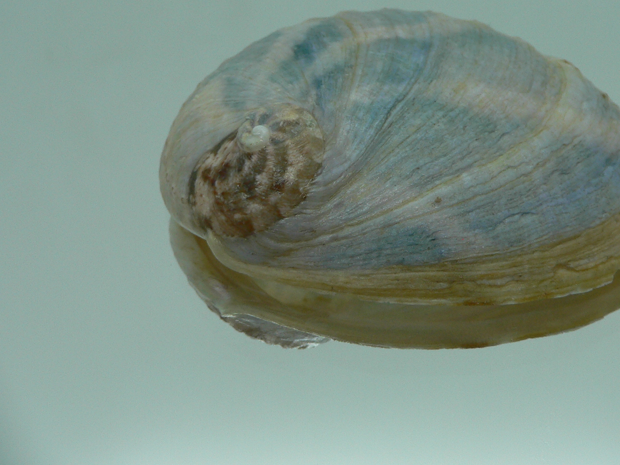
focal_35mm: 48
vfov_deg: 30.2
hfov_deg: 39.2
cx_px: 415
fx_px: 860
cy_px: 177
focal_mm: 4.6
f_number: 2.8
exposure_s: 1/60
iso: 80
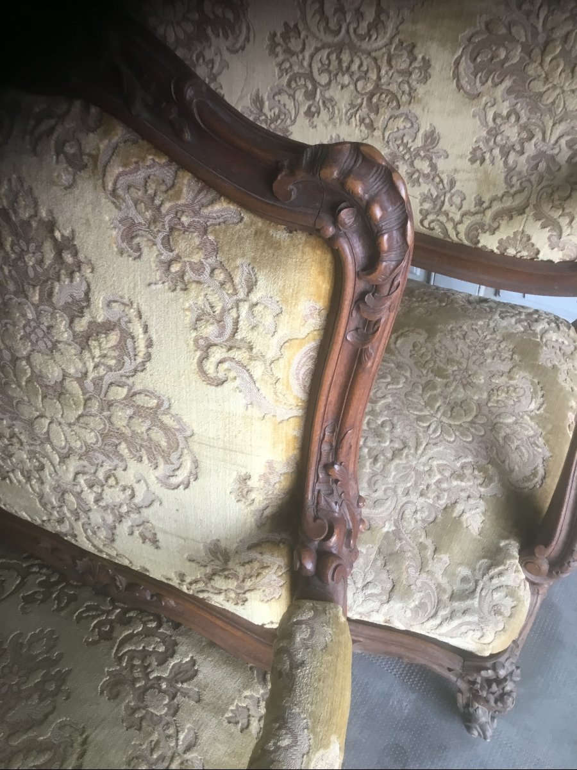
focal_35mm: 31
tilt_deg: -48.1
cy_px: 385
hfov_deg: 45.4
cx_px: 288
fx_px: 689
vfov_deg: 58.4
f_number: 2.4
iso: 80
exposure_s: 1/33
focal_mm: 3.3
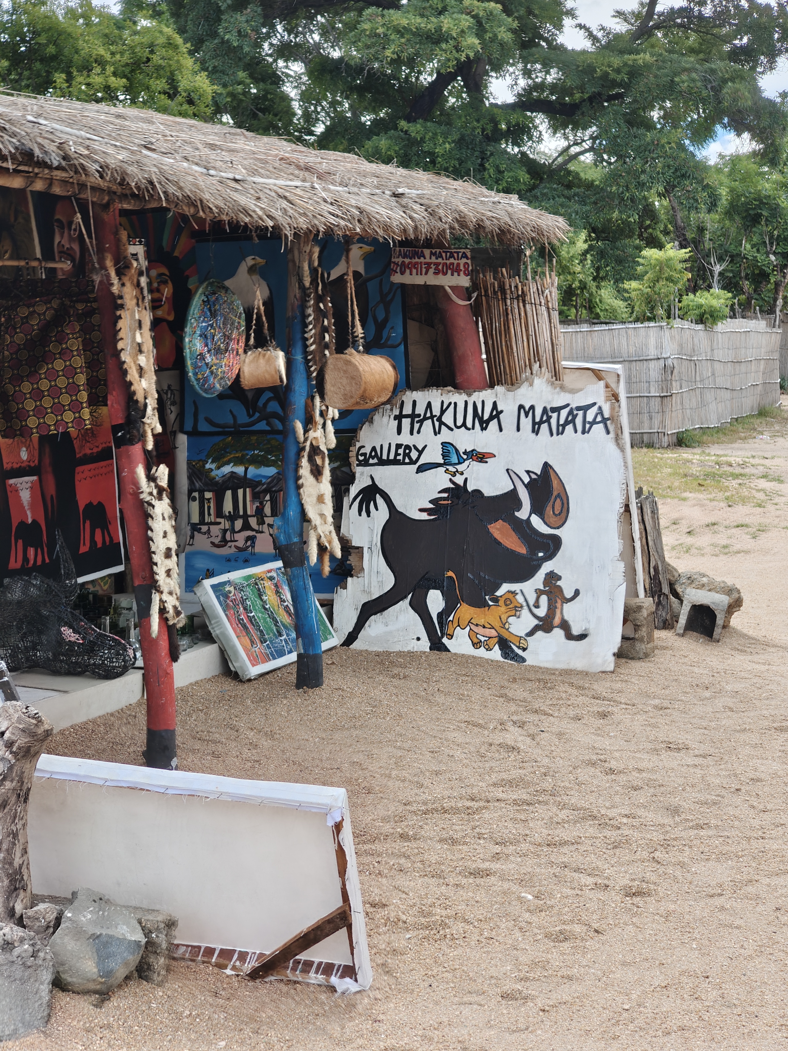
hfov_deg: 21.0
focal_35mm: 70
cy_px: 526
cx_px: 394
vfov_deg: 27.8
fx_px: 2125
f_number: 2.55
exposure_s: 1/230
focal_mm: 13.3
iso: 71
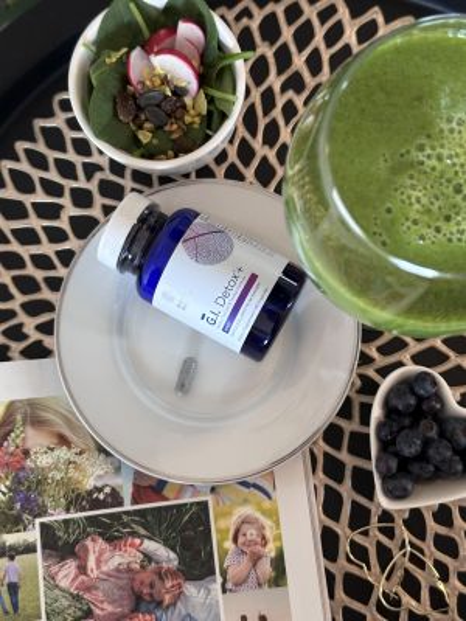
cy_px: 310
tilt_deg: -84.0
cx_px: 233
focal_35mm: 48
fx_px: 862
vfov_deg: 39.7
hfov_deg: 30.3
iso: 250
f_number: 1.78
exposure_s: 1/33
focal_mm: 6.86
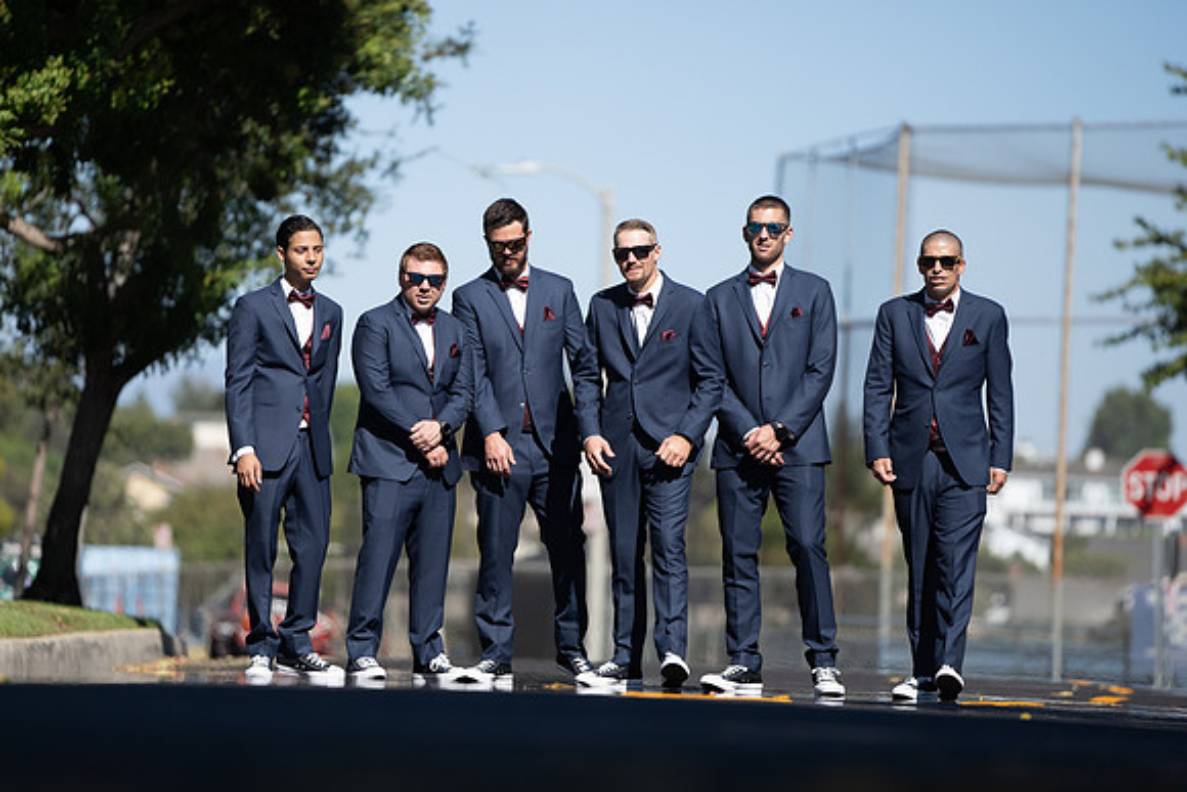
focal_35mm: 229
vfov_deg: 6.0
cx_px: 508
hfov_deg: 9.0
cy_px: 377
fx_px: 7557
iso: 200
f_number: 2.8
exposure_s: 1/4000
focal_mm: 200
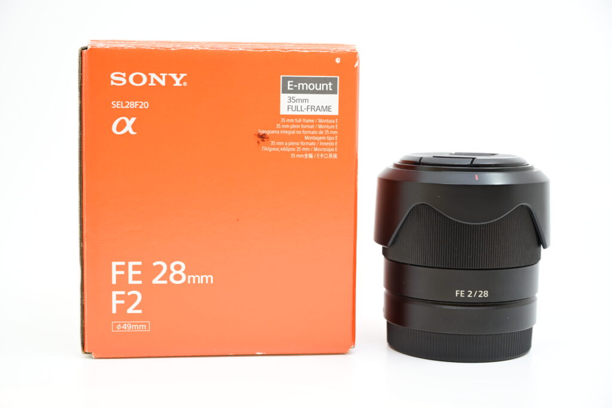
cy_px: 204
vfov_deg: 22.6
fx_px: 1020
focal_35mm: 60
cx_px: 306
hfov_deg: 33.4
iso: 1600
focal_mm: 60
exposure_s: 1/200
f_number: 6.3
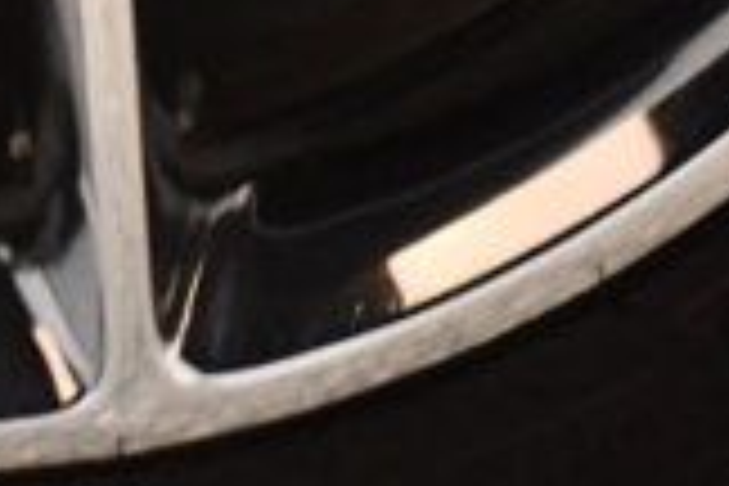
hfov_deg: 4.2
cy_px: -896
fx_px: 10003
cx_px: -320
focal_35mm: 494
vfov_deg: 2.7
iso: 3200
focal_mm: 52
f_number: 4.8
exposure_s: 1/80
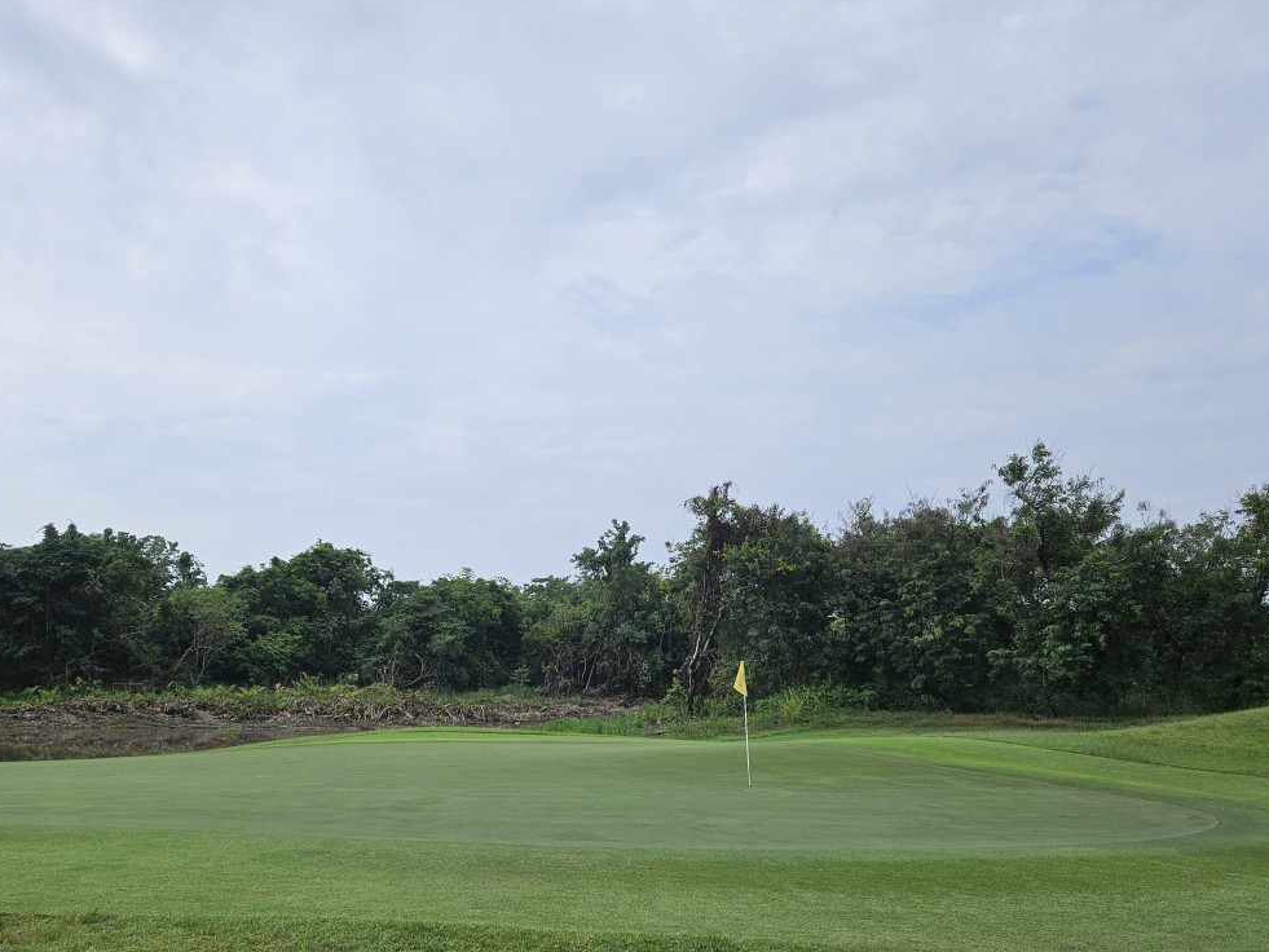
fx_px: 1100
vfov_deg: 46.5
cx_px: 582
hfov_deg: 59.9
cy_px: 581
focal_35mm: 30
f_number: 1.8
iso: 25
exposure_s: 1/4076
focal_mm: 5.4
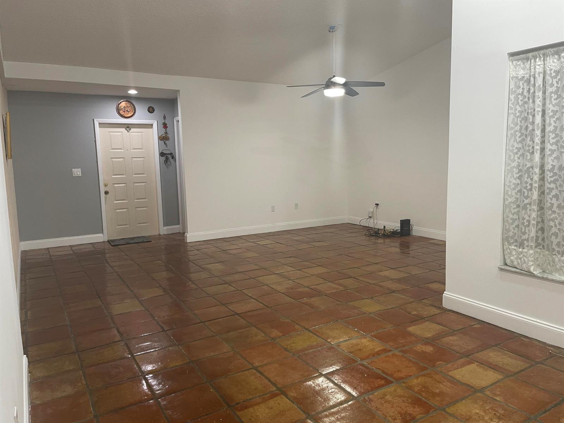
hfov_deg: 67.3
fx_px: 424
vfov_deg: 53.1
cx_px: 282
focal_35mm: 26
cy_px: 212
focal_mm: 5.1
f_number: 1.6
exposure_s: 1/60
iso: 100
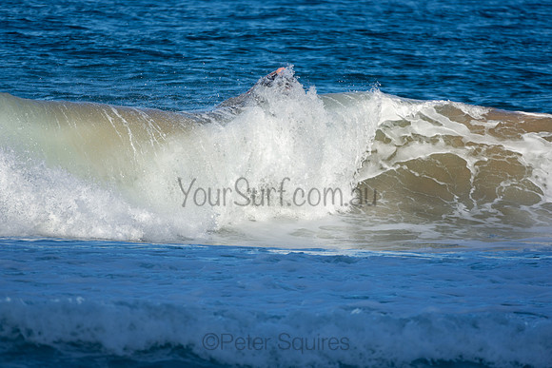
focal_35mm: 750
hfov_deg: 2.7
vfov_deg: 1.8
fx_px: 11502
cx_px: 276
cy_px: 184
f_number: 5.6
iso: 140
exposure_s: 1/1000
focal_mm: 500
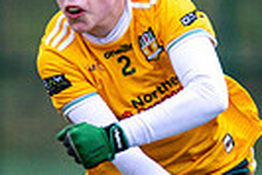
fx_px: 12152
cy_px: 146
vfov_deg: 0.8
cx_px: -53
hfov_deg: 1.2
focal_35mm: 1668
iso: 1400
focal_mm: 300
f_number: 2.8
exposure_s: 1/1000
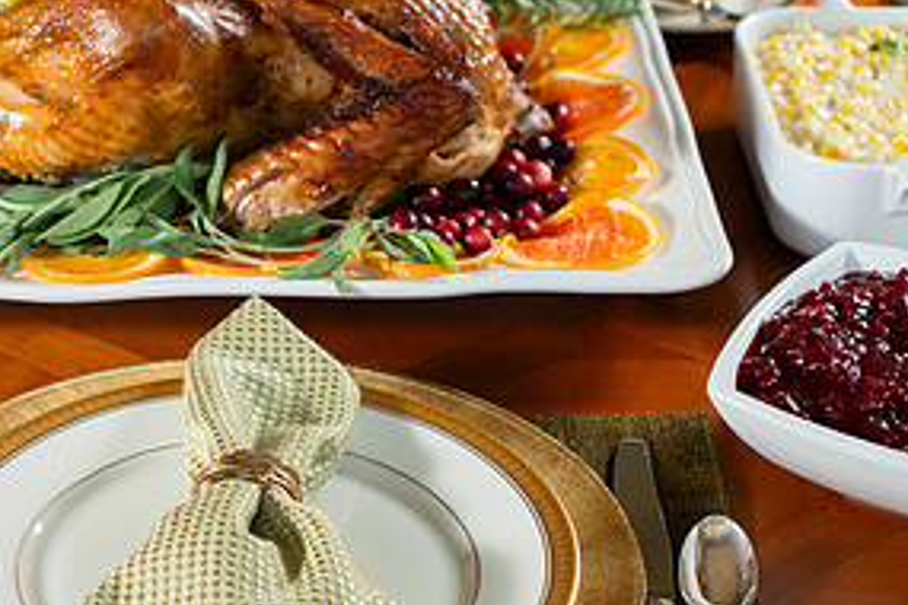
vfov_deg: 13.3
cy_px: 288
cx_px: 258
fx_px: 2598
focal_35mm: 103
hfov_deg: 19.7
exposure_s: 1/250
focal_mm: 50
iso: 200
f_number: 4.5
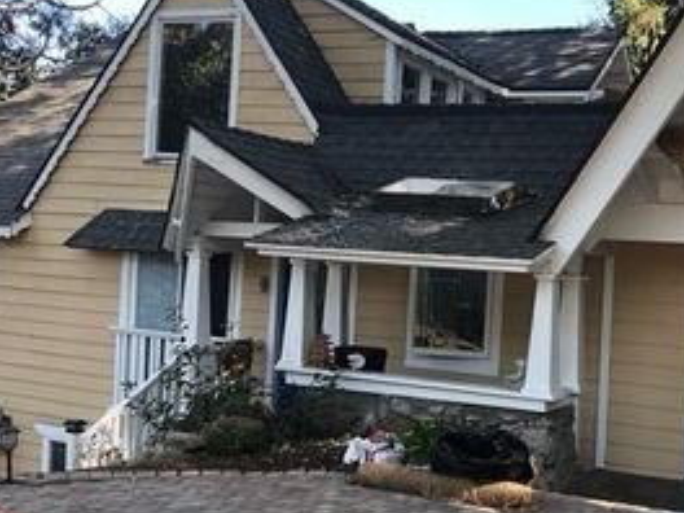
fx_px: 1047
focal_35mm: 53
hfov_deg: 35.7
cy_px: 323
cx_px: 474
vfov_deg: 27.4
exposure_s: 1/120
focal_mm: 4
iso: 25
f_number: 1.8
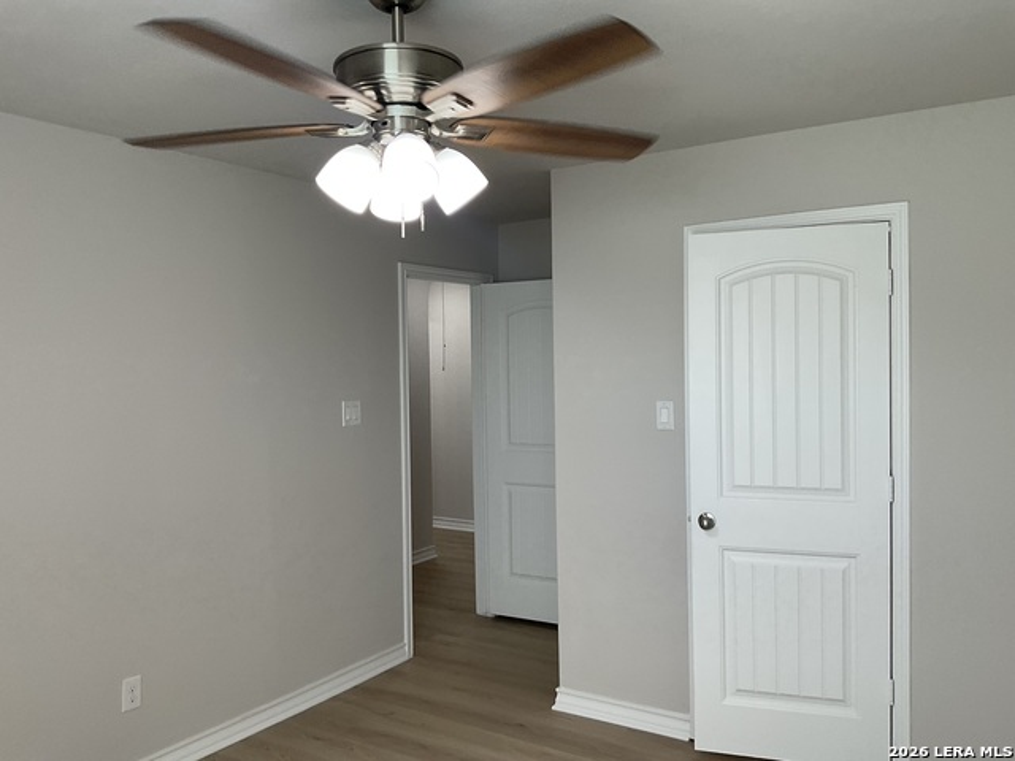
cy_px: 380
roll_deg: -0.2
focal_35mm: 29
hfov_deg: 61.7
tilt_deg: +0.0
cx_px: 508
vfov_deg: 48.2
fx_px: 850
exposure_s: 1/120
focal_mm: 3
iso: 50
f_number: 1.8
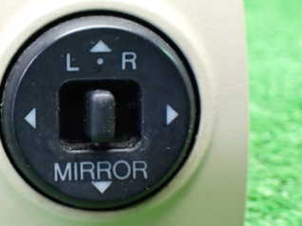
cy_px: 110
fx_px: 497
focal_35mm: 57
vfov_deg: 25.7
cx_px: 33
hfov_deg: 32.2
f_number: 2.3
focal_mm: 5.4
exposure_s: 1/50
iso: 800
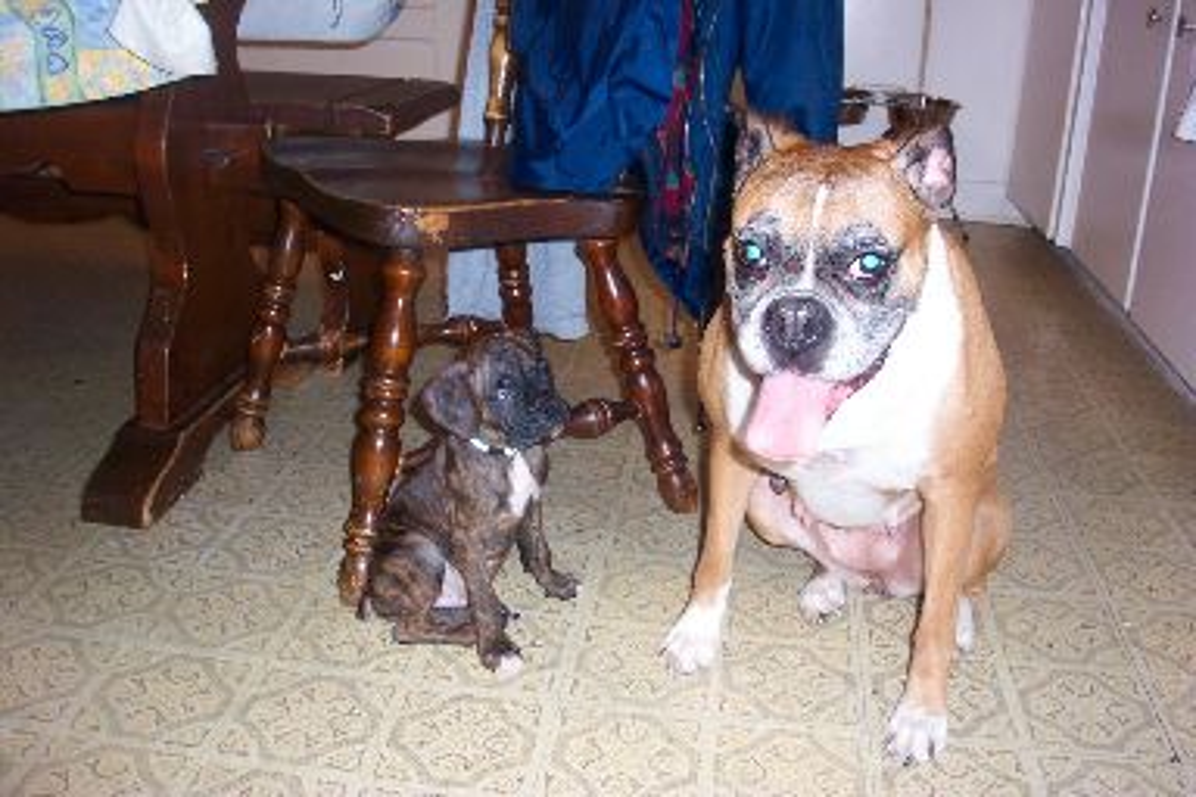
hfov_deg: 54.4
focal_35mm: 35
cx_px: 598
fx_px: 1163
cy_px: 398
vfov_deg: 37.9
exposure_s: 1/30
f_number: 2.8
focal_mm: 7.5
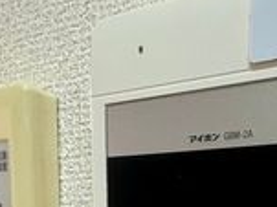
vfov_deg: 23.9
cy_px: 282
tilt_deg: -7.5
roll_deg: -1.7
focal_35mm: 52
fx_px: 416
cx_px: 211
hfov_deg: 35.9
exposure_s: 1/60
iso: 320
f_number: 2.2
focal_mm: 2.22
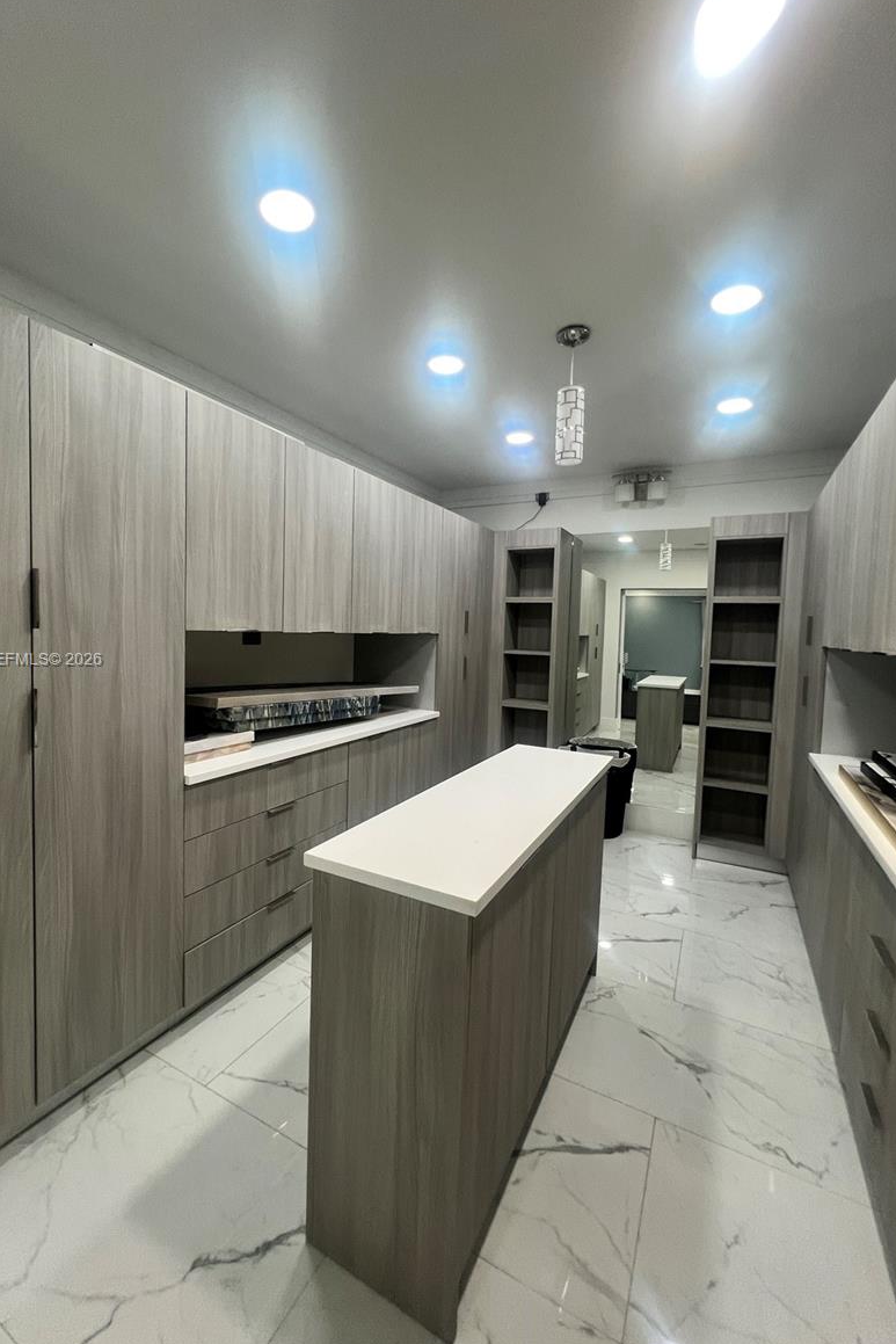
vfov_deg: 104.2
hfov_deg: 81.0
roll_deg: -1.7
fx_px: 522
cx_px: 409
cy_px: 661
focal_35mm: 14
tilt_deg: -2.9
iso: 160
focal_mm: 1.57
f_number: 1.8
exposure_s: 1/120
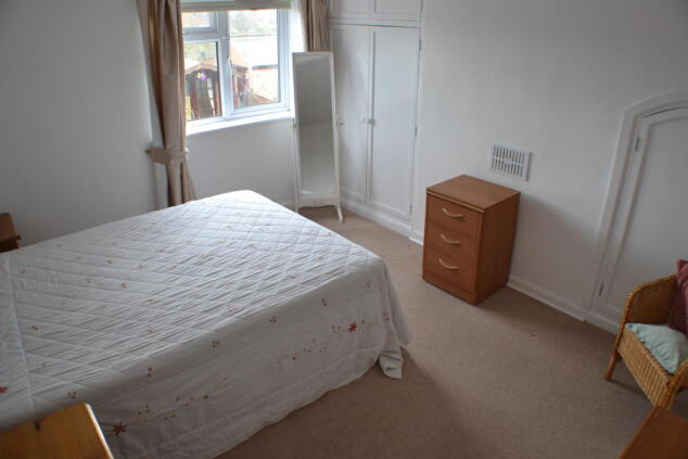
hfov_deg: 60.3
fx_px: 593
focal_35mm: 31
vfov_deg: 42.3
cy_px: 232
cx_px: 347
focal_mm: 20
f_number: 3.8
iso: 400
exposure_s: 1/40
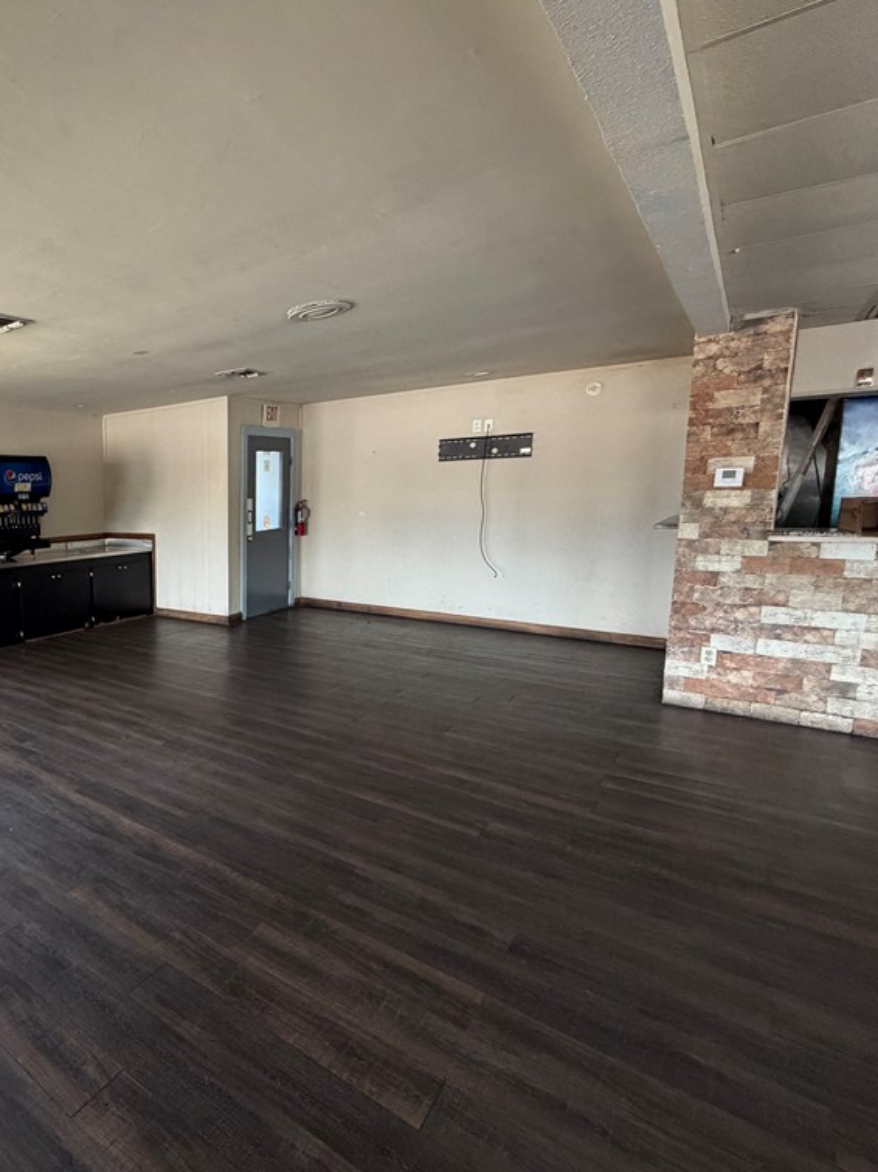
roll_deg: +2.6
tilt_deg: -7.0
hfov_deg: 59.1
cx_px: 96
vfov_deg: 84.7
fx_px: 643
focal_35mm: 19
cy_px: 579
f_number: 2.2
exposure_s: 1/79
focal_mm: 2.22
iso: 320
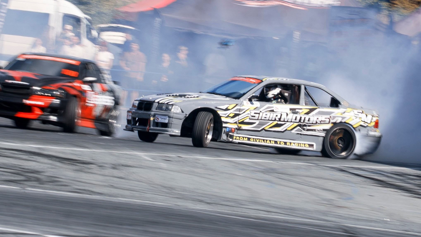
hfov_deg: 3.6
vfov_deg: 2.0
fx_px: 6778
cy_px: 84
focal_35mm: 607
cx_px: 167
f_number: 18
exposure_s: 1/30
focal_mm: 200
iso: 100
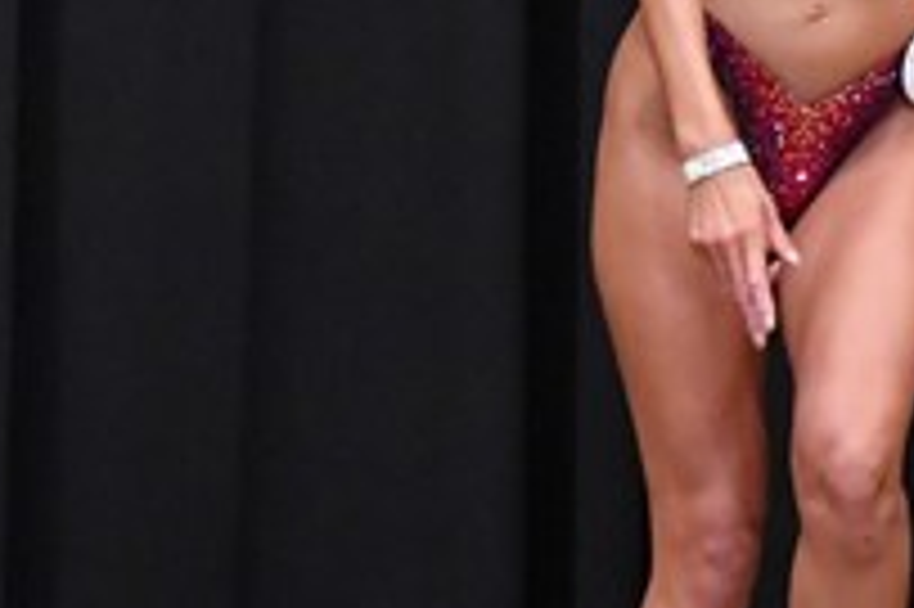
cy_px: 257
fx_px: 21842
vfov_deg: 1.6
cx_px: 736
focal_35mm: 861
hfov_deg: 2.4
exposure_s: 1/400
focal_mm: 150
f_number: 5.6
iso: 8000
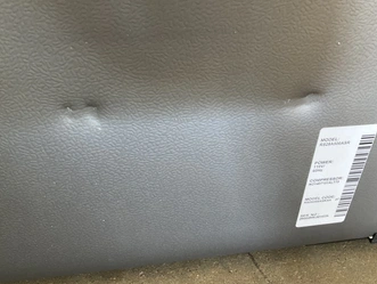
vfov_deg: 40.6
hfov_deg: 52.5
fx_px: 382
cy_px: 114
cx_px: 210
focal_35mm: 35
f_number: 1.8
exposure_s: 1/30
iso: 250
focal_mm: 3
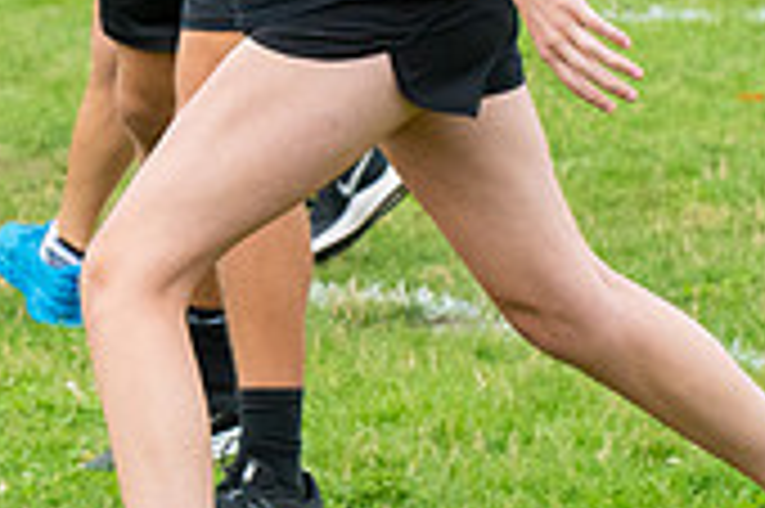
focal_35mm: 511
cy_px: -175
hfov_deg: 4.0
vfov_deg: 2.7
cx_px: 369
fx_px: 10848
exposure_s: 1/1000
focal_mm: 100
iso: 1250
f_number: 5.6
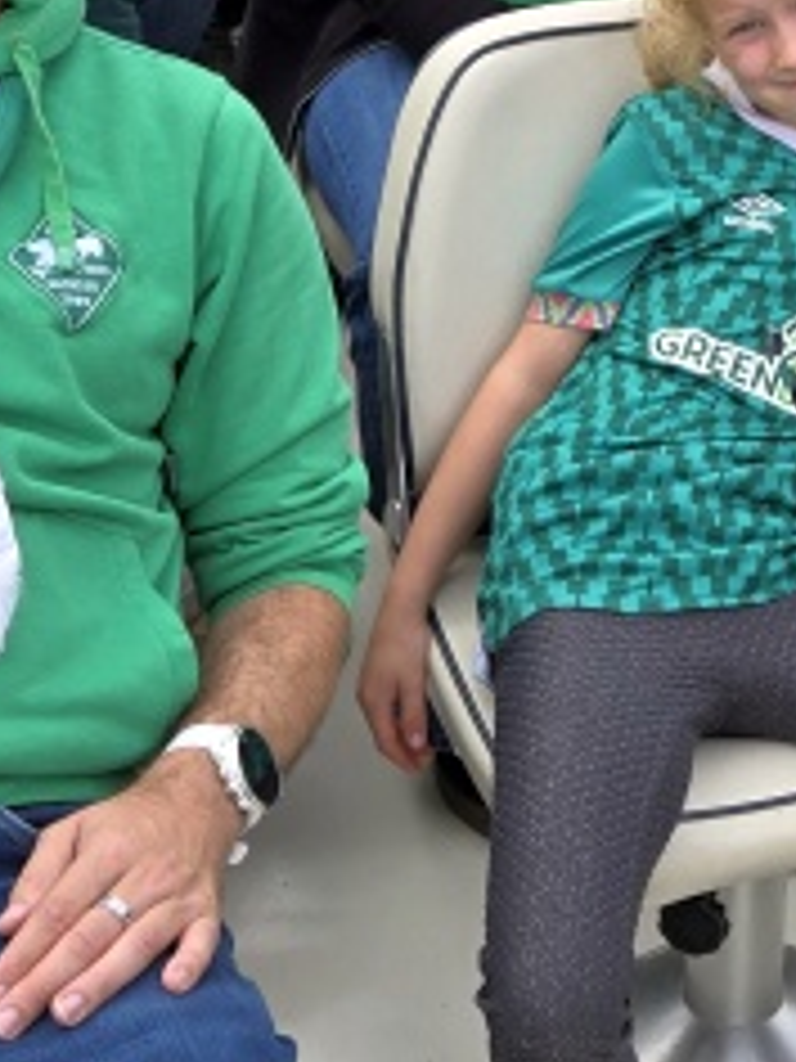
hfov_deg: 14.6
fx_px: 3066
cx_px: 729
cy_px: 58
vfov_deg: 19.2
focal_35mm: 100
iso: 25
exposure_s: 1/724
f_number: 1.8
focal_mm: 5.4
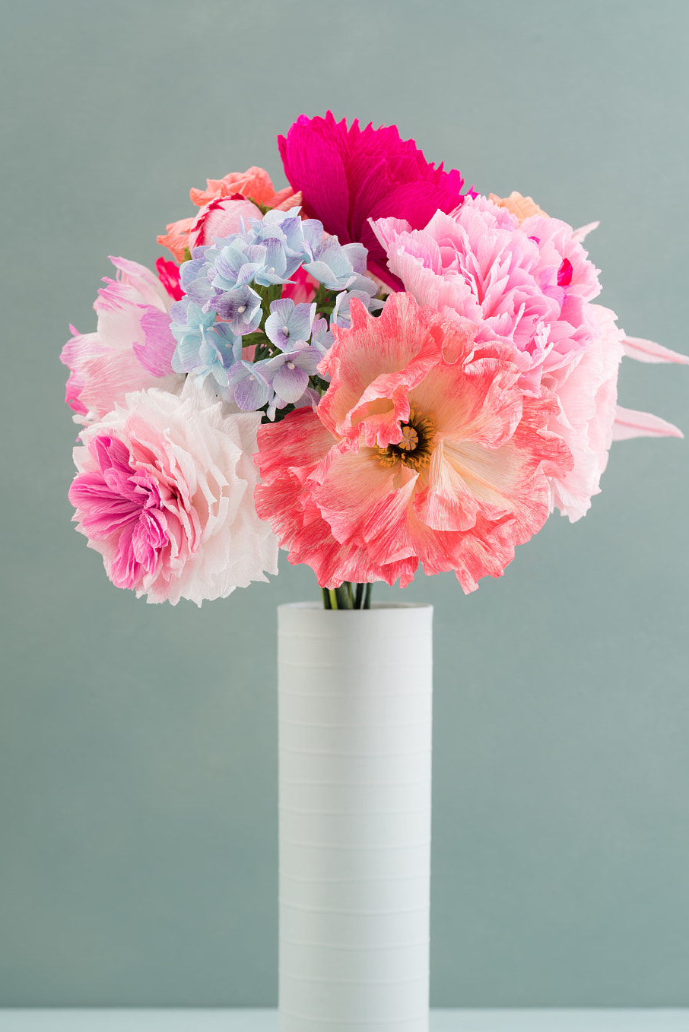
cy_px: 573
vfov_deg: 19.3
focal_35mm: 106
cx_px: 348
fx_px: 3041
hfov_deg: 12.9
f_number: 6.3
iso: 100
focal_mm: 90
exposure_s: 1/125
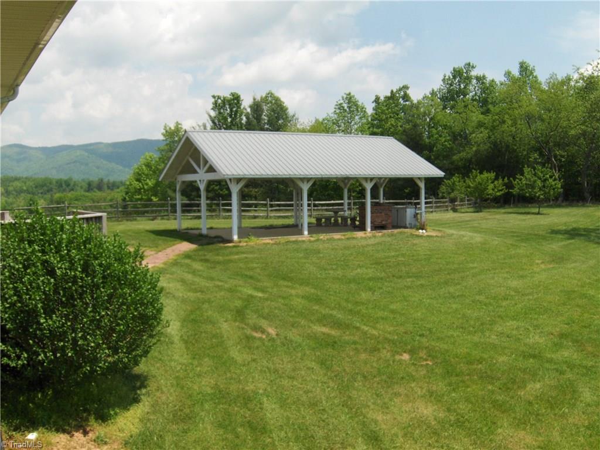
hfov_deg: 52.6
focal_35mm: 35
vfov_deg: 40.7
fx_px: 607
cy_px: 225
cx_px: 300
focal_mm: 7.5
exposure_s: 1/787
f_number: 5.5
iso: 100
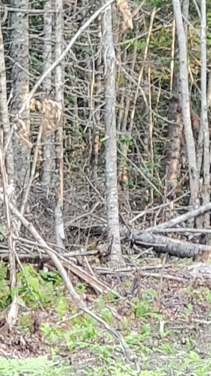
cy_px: 107
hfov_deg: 9.0
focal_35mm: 131
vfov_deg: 16.3
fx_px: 1304
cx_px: 339
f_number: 2.4
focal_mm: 6
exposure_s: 1/30
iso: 160
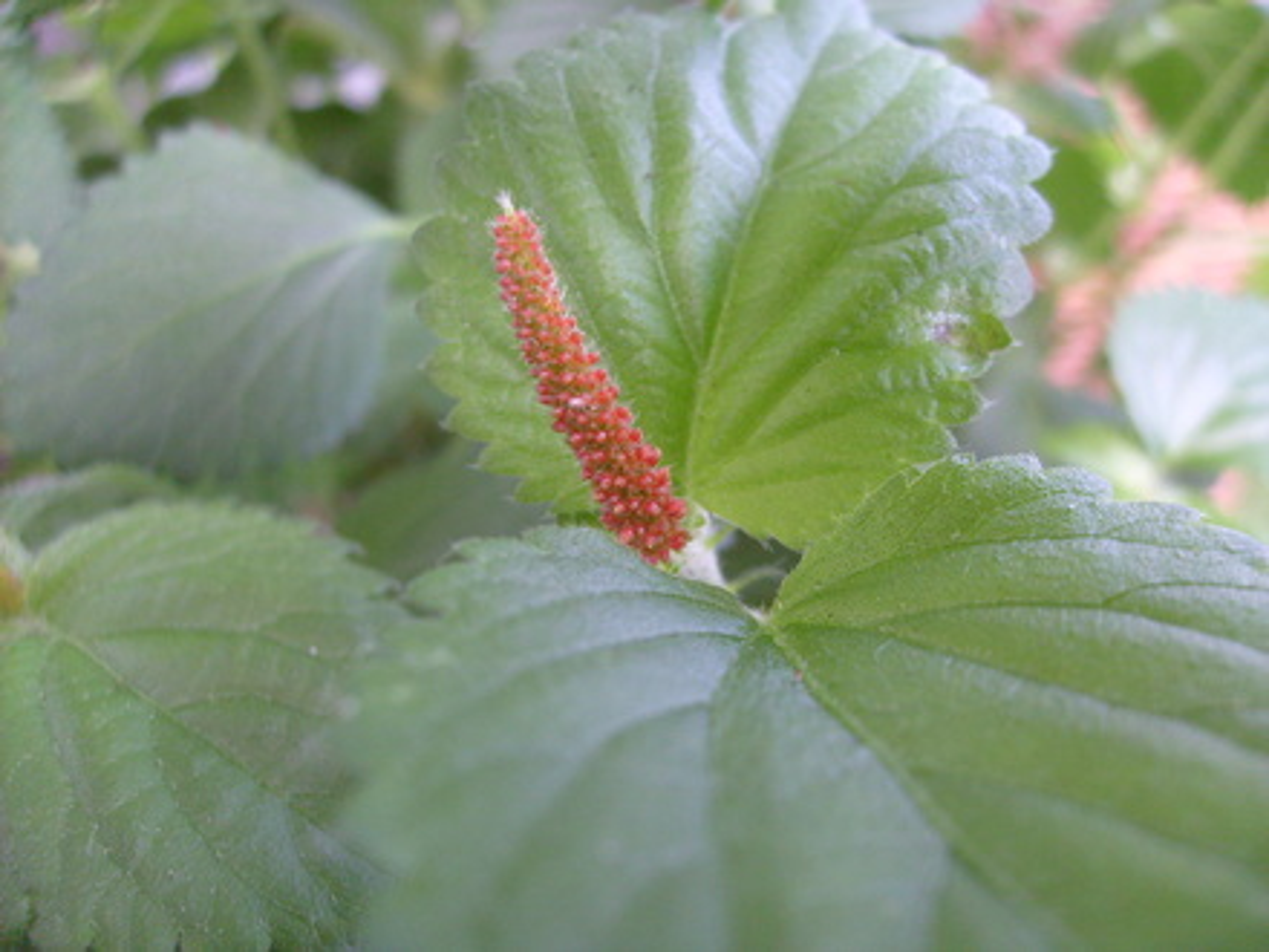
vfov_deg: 40.7
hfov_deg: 52.6
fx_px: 1283
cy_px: 476
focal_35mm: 35
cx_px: 634
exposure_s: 1/45
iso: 100
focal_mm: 5.8
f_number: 2.8
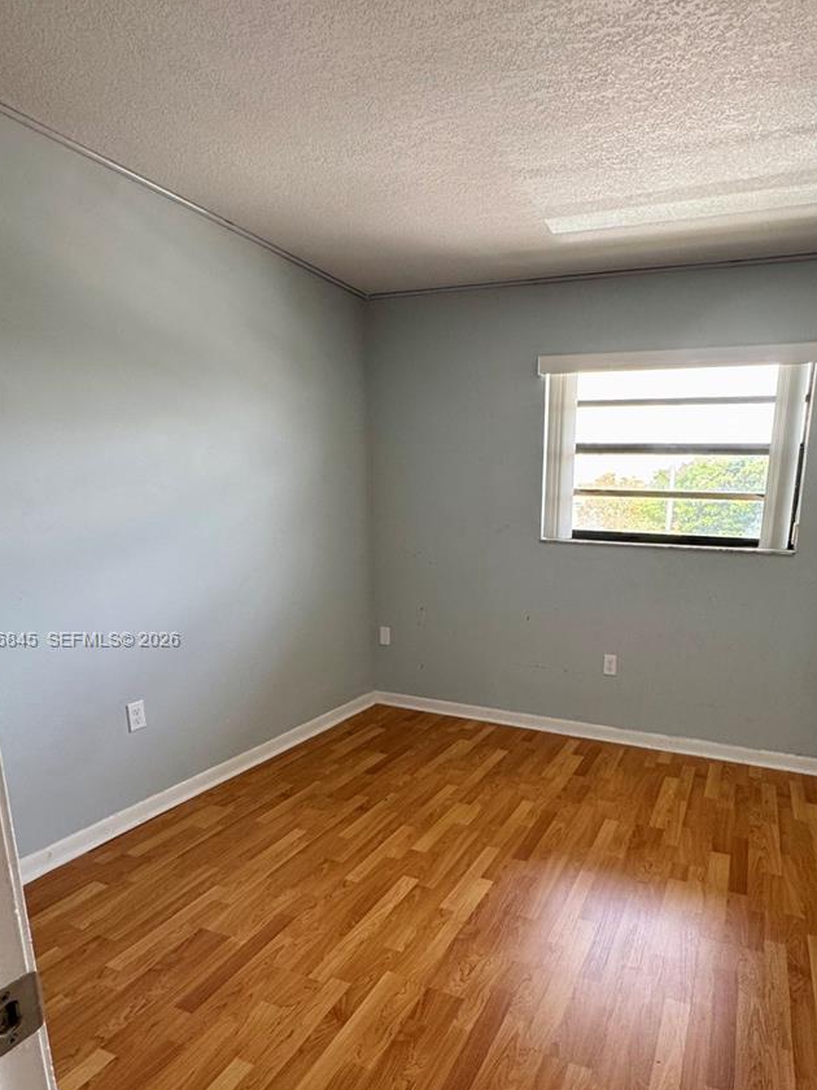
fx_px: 629
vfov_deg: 81.0
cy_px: 641
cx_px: 523
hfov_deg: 64.8
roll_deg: -1.4
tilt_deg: -11.1
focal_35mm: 20
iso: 160
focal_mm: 2.22
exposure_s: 1/120
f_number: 2.2
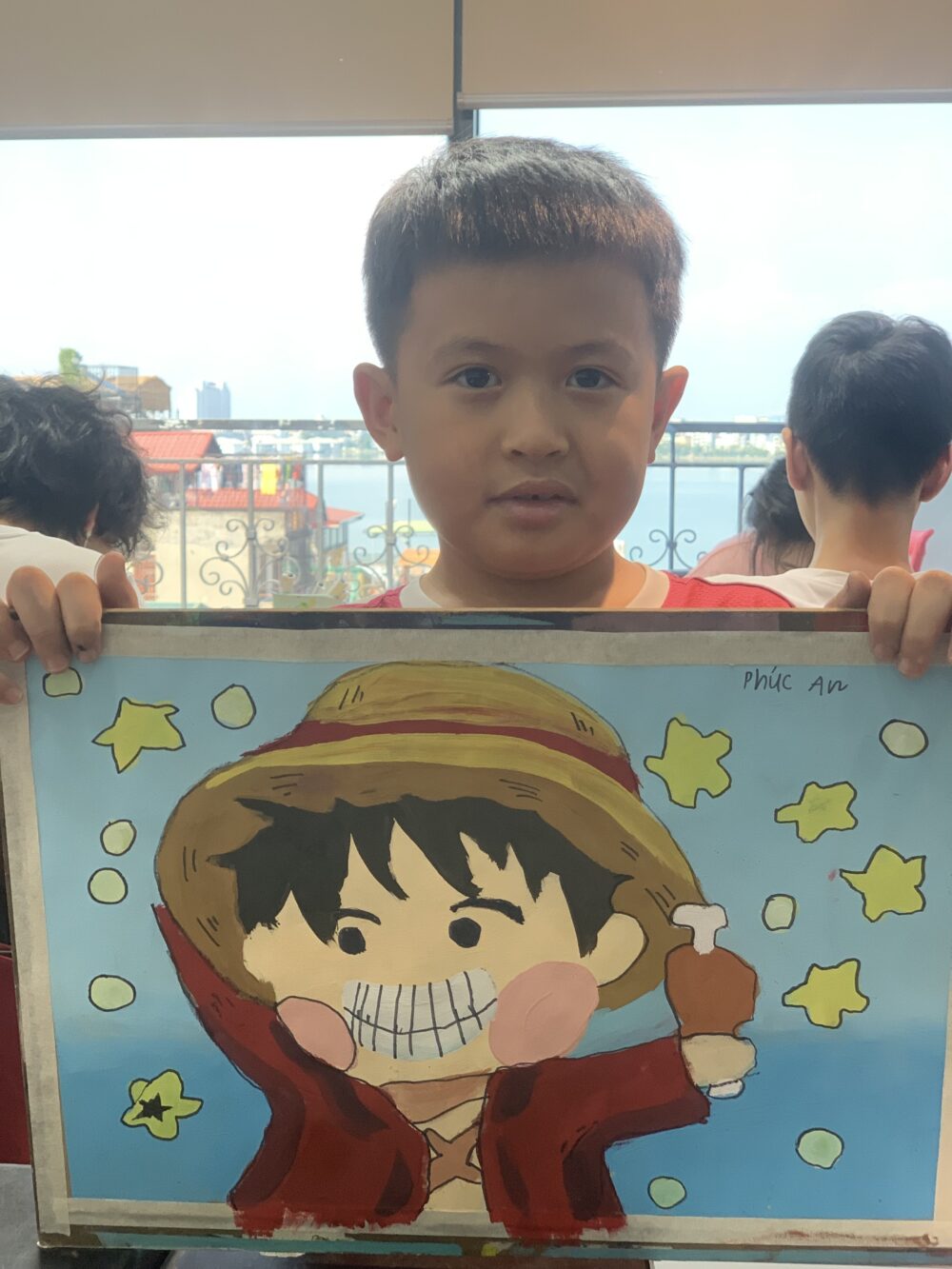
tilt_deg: -5.9
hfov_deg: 28.0
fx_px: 1906
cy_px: 634
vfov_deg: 36.8
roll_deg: -0.6
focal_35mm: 52
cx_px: 476
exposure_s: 1/50
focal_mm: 6
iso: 64
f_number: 2.4
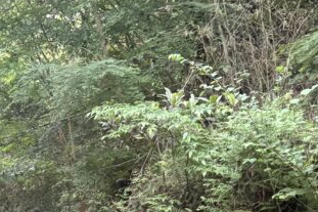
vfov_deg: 14.3
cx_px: 26
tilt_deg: -20.5
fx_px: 786
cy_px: 326
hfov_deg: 22.3
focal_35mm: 89
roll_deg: +2.7
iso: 500
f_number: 1.6
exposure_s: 1/52
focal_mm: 5.96
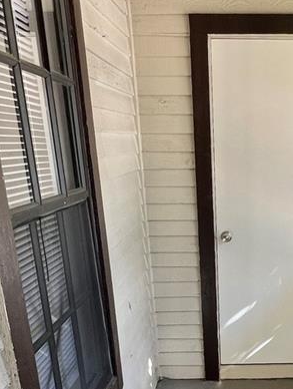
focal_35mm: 40
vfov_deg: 44.3
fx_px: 451
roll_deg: -0.9
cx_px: 256
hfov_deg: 34.3
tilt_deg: -19.6
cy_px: 316
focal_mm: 1.57
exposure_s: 1/99
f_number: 1.8
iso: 64
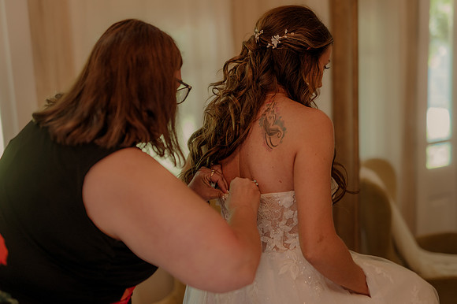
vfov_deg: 25.5
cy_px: 152
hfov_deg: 37.6
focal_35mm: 53
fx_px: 672
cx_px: 228
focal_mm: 50
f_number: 1.4
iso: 400
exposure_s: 1/200
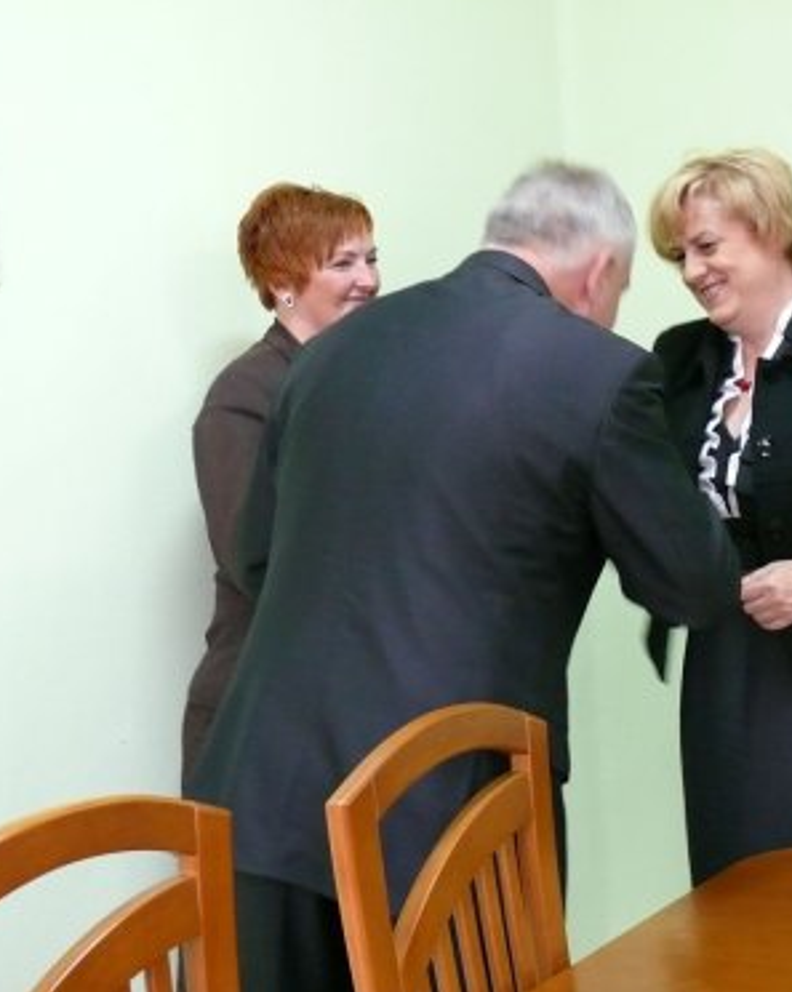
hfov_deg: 23.9
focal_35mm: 63
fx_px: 1848
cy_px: 497
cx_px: 605
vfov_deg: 30.0
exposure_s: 1/20
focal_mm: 10.2
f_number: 3.2
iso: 400
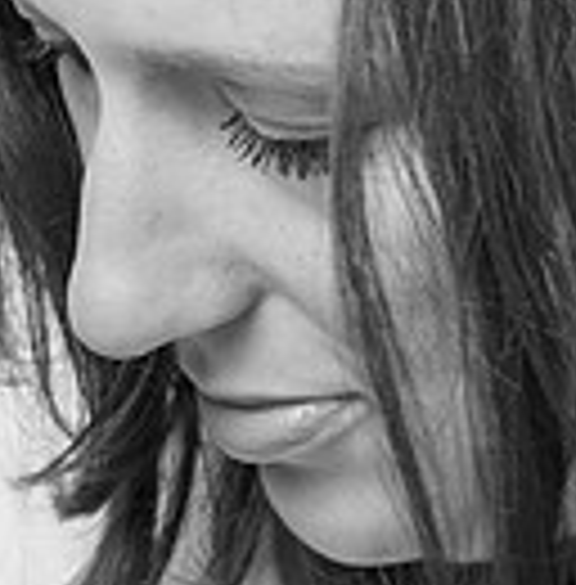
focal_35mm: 498
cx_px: 211
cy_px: 662
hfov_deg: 3.5
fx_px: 9449
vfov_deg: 3.5
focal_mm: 112
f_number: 5.6
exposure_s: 1/160
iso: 200
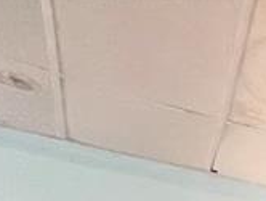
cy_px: 613
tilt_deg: -9.1
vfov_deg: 11.1
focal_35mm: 80
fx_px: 616
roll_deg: +5.1
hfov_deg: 12.5
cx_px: 747
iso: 640
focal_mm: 1.57
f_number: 1.8
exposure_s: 1/60
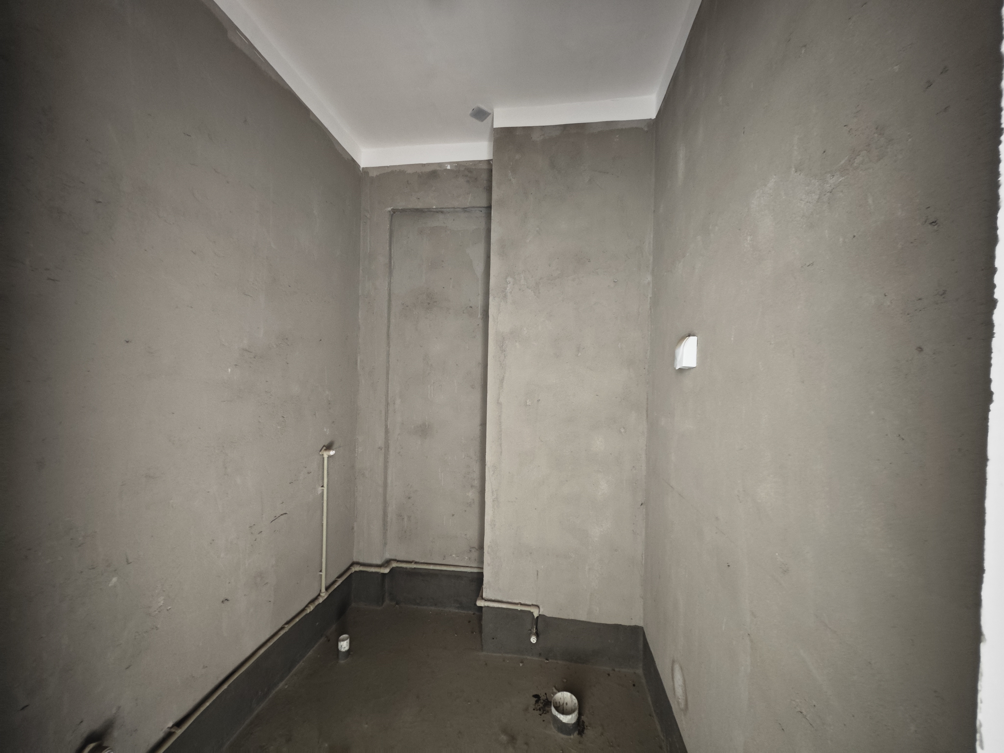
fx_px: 348
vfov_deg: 94.5
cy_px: 376
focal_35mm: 12
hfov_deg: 110.5
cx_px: 502
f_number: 1.8
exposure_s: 1/25
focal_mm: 2.03
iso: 400
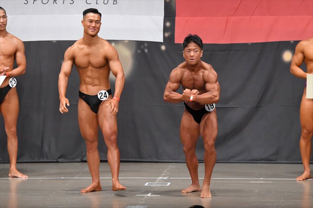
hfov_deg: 10.2
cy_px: 104
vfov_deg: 6.8
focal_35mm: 202
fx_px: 1755
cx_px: 156
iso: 6400
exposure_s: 1/400
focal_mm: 135
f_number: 5.6
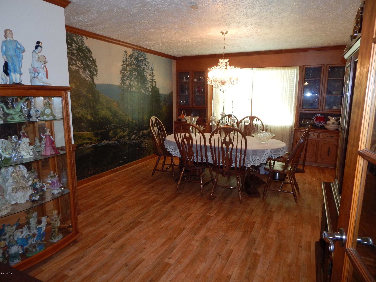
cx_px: 188
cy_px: 141
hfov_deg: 76.4
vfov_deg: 61.1
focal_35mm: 22
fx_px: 239
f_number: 3
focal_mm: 4
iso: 200
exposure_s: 1/30
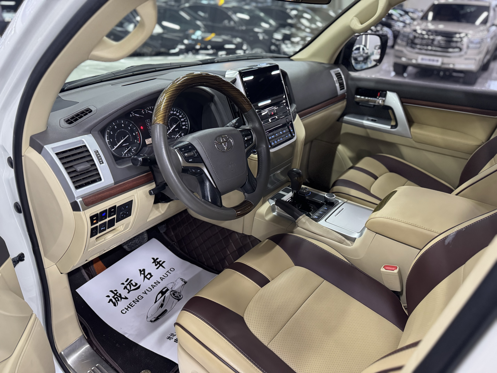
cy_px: 186
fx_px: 345
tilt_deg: -28.1
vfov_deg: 56.8
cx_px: 248
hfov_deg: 71.6
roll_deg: -1.9
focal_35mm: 24
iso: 400
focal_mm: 6.76
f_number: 1.78
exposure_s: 1/50
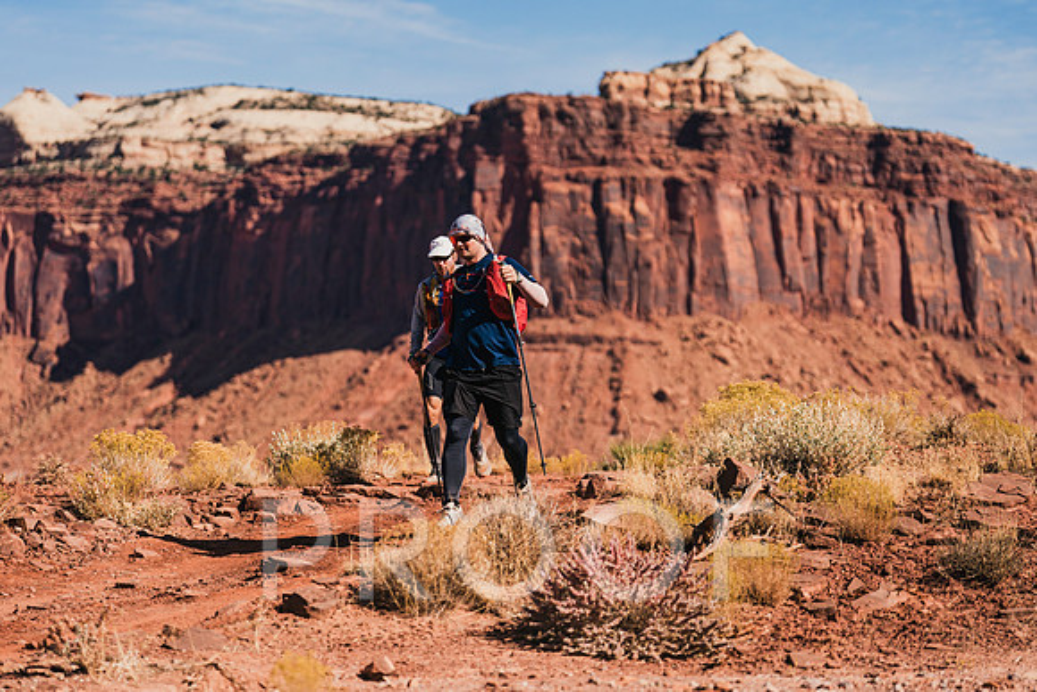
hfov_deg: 20.4
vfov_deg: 13.7
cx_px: 518
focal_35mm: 100
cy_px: 346
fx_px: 2881
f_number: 2.8
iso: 160
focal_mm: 100
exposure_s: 1/6400
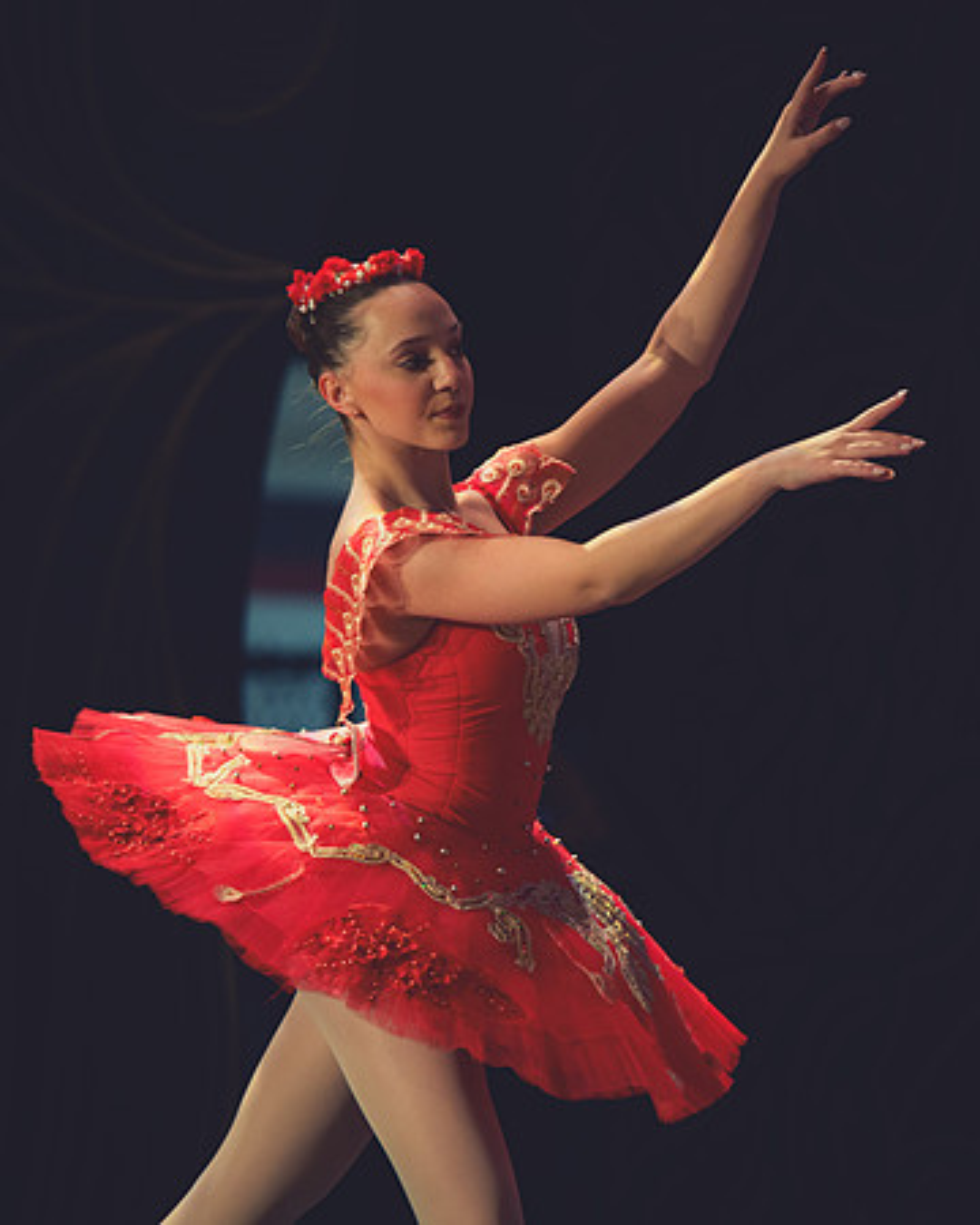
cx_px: 324
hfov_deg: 5.1
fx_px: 10945
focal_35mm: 302
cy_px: 568
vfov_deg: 6.4
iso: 1100
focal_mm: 200
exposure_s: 1/320
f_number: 2.8
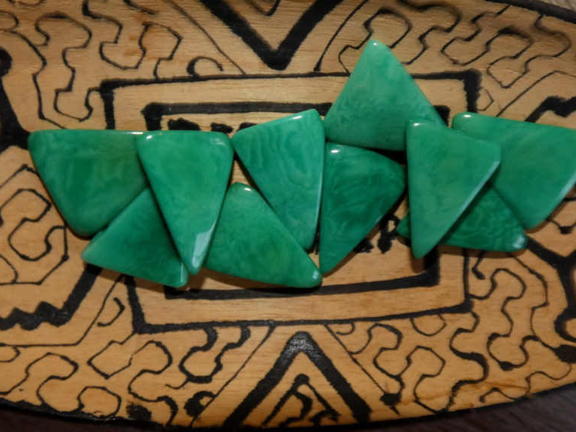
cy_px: 217
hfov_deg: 79.0
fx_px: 349
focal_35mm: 21
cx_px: 300
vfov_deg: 63.4
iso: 250
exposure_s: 1/8
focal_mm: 3.6
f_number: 2.8
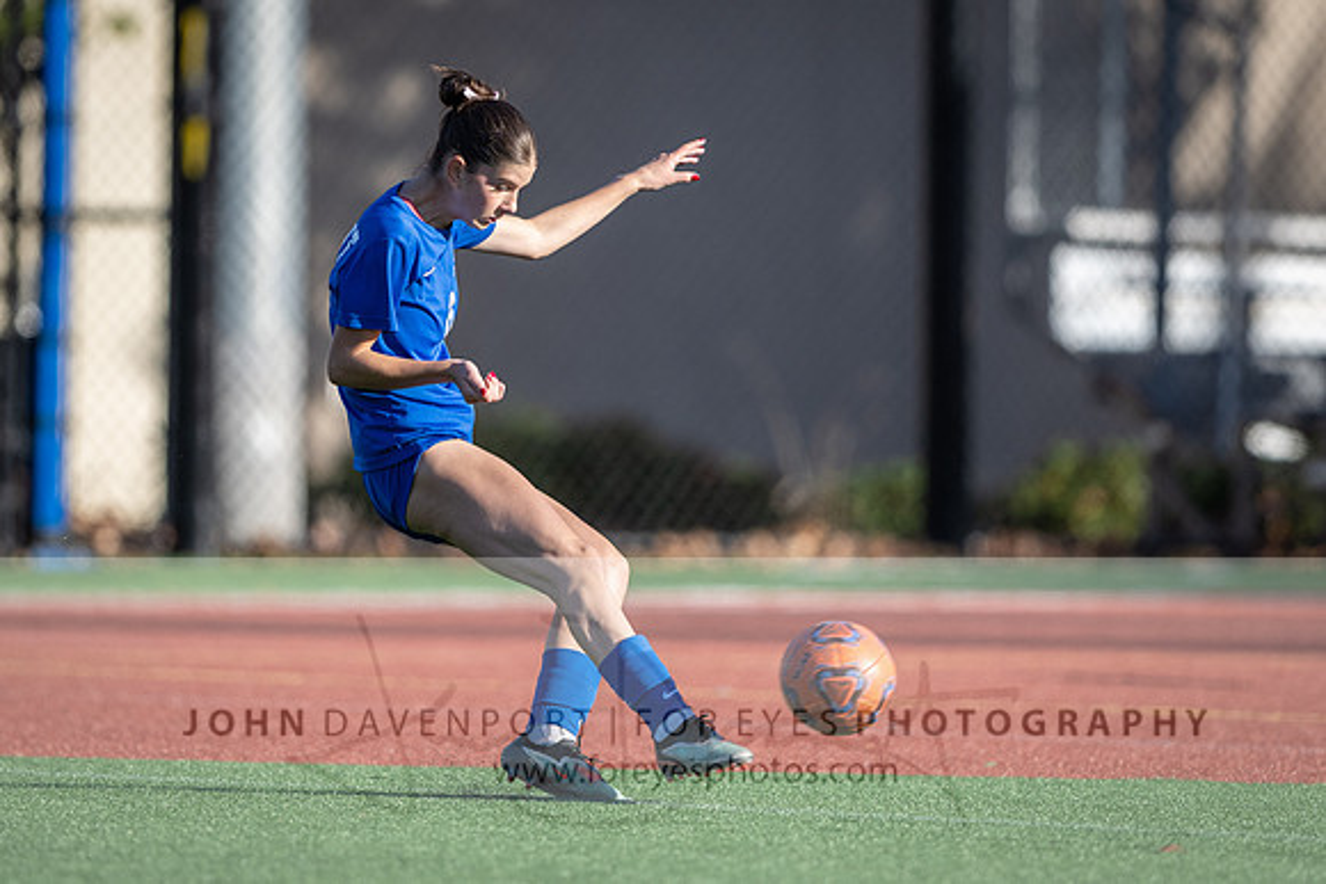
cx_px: 509
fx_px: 25771
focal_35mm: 700
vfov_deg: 2.0
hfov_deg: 2.9
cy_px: 317
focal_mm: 400
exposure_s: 1/2000
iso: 180
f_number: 2.8
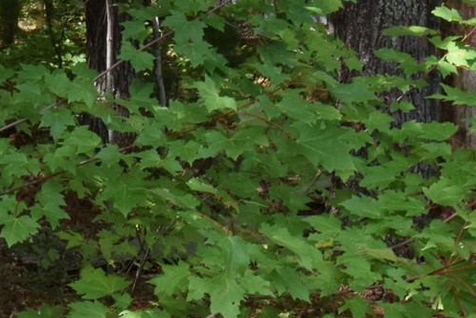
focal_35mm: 131
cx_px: -65
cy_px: 456
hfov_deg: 15.2
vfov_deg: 10.2
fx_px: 1733
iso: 320
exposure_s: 1/60
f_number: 16
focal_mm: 20
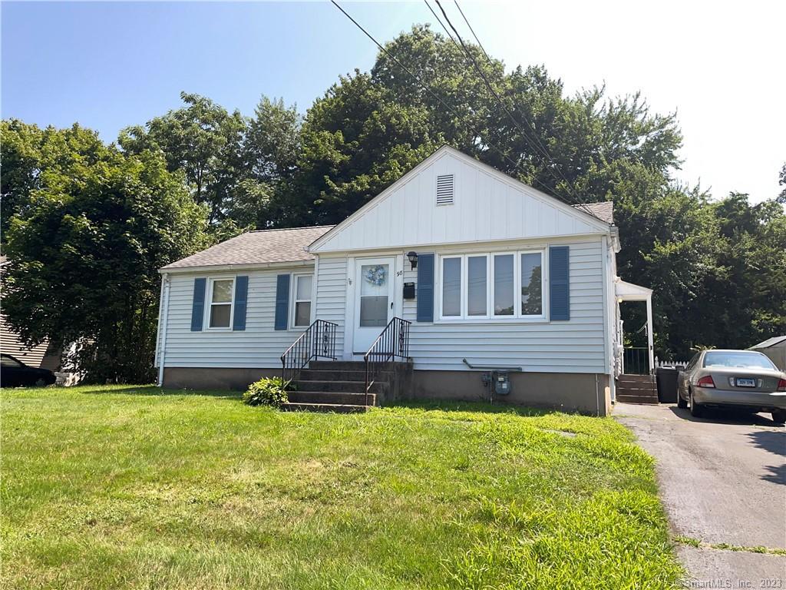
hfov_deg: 67.3
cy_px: 295
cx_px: 393
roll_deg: -0.2
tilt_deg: +9.0
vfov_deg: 53.1
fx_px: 590
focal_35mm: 26
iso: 50
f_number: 1.6
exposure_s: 1/2132
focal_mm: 4.2
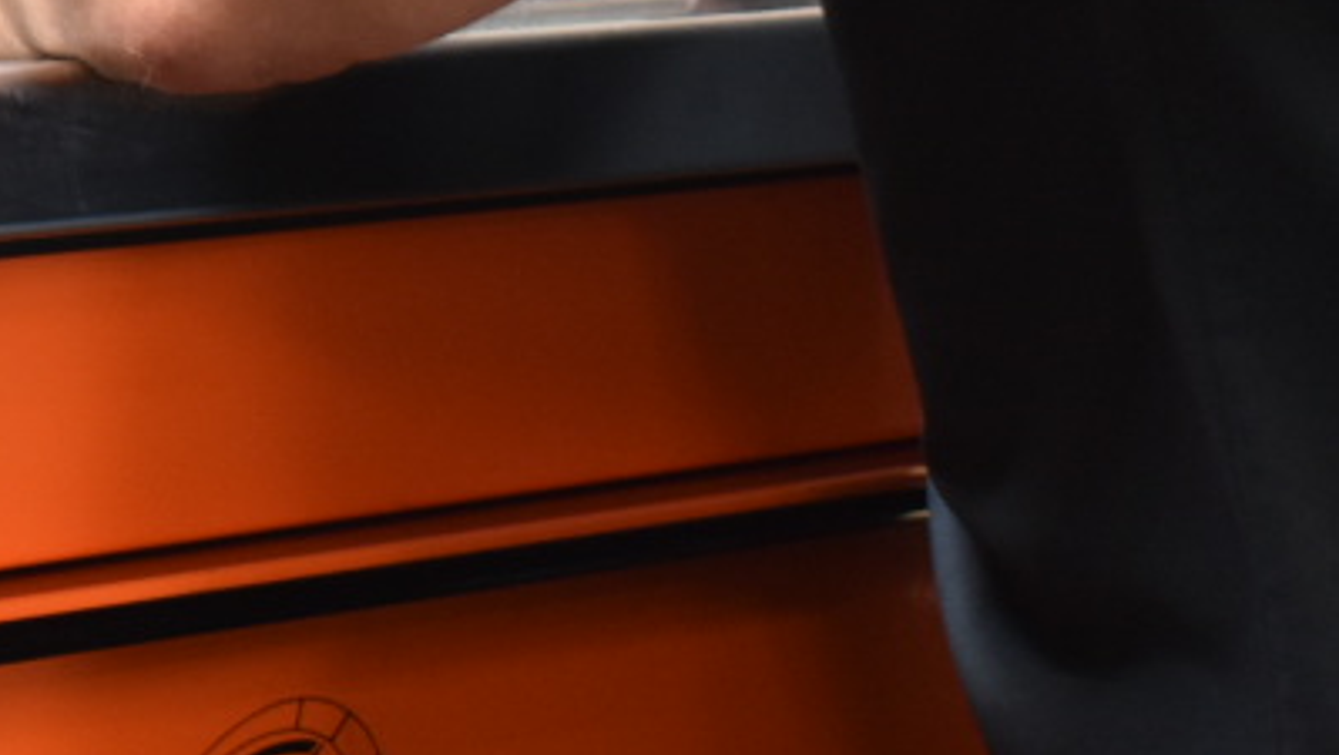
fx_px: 7247
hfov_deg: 10.3
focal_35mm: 204
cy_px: -517
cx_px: -574
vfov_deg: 5.9
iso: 400
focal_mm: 32
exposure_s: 1/13
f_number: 4.5
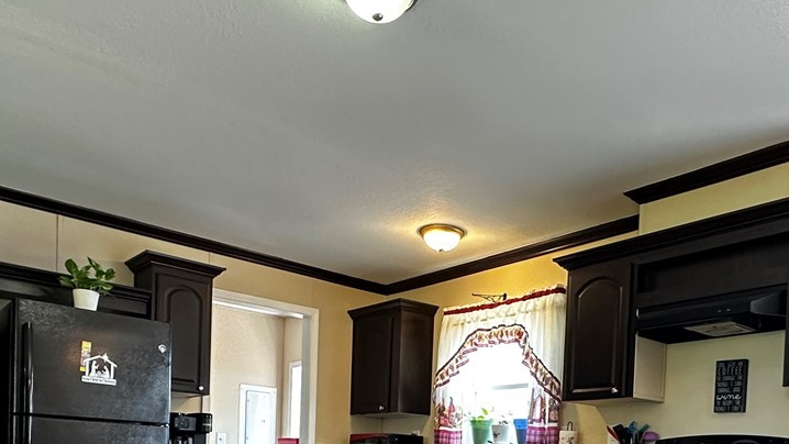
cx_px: 442
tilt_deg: -1.7
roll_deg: -2.4
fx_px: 711
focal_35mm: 34
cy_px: 498
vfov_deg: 30.7
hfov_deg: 57.9
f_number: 2.2
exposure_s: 1/60
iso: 250
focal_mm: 2.22
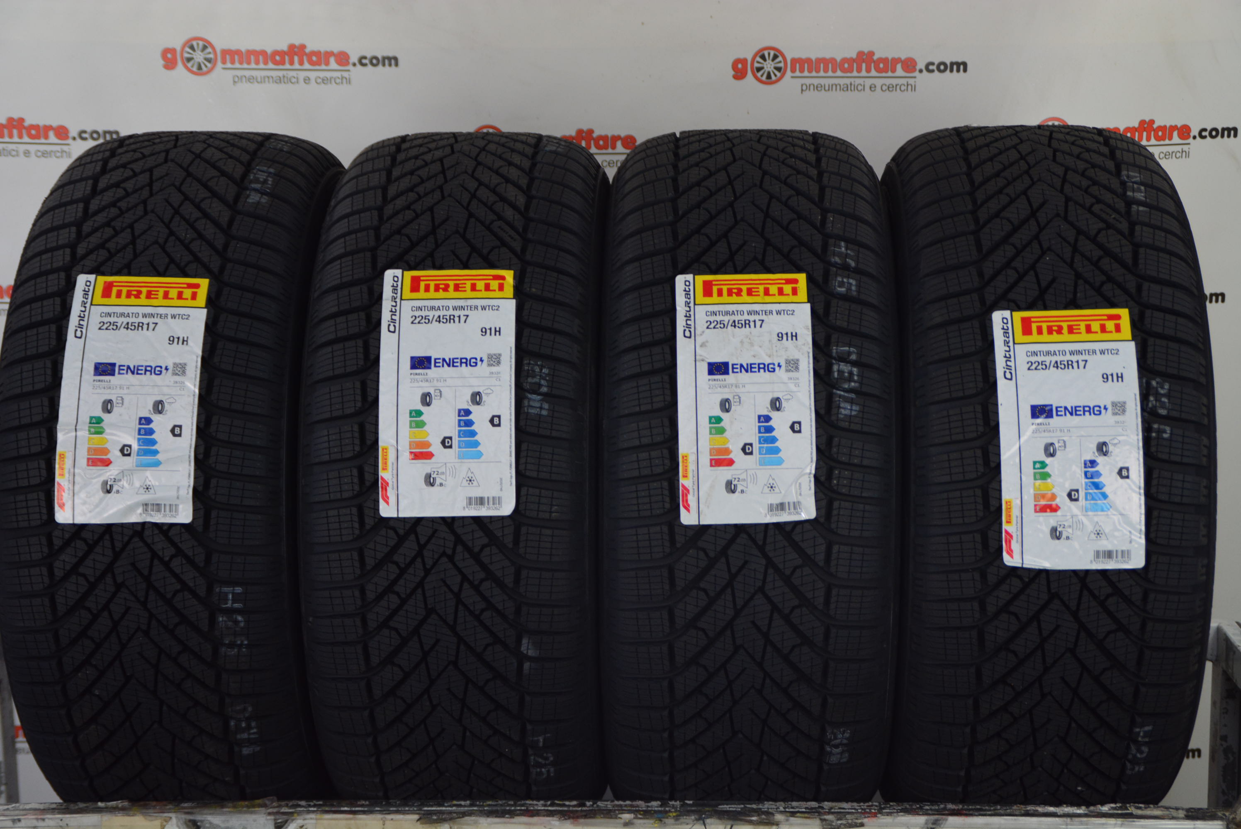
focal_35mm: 57
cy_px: 414
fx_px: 1966
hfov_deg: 35.0
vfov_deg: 23.8
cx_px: 620
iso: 800
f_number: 4.5
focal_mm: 38
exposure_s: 1/60
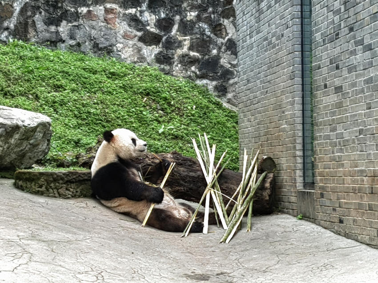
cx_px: 189
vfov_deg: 15.9
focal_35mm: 93
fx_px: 1015
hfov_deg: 21.1
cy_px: 142
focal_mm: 5.52
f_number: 1.9
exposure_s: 1/100
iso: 50
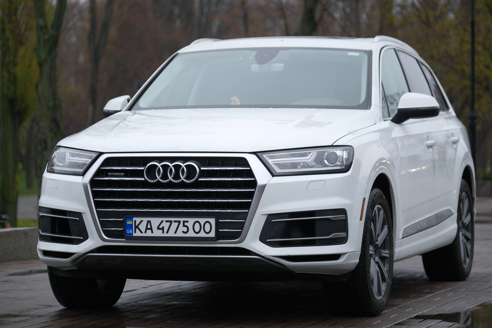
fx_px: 1859
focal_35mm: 136
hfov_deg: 15.1
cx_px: 246
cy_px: 164
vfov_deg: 10.1
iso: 200
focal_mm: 90.6
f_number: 2.8
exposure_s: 1/125
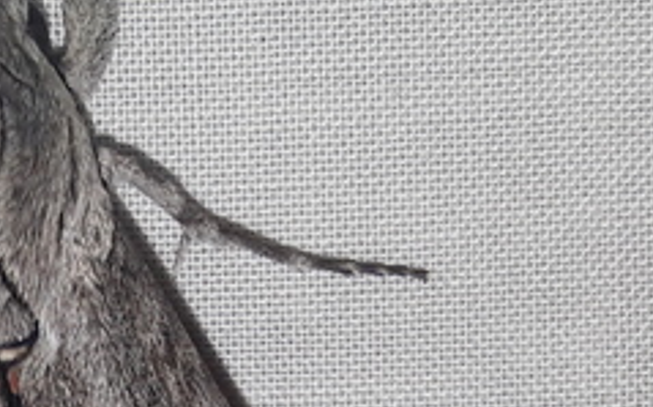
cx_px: -70
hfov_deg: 18.9
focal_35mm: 106
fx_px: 1885
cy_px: 590
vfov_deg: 11.8
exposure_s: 1/386
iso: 40
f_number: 1.9
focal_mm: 3.7
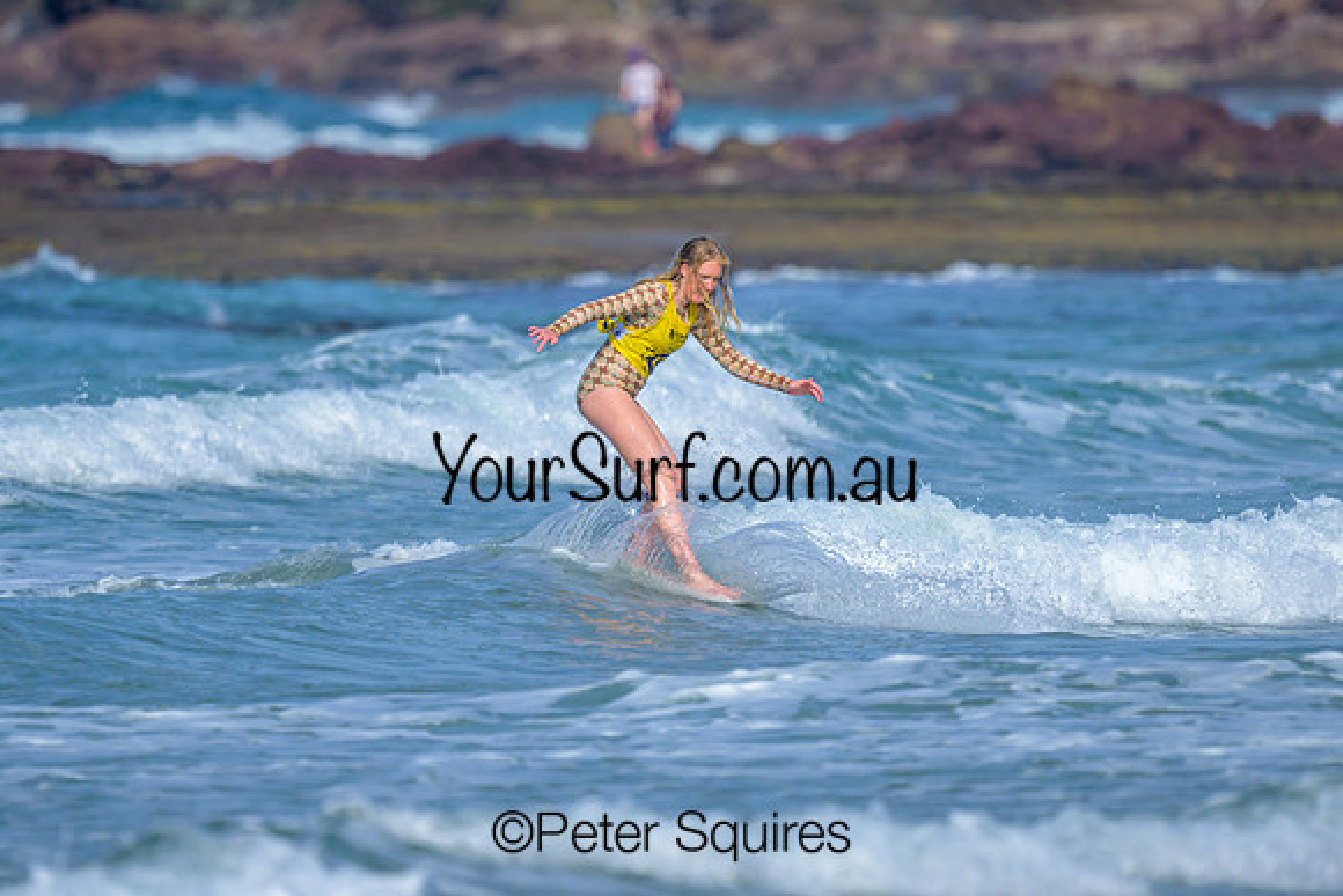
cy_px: 484
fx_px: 41043
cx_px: 666
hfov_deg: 1.9
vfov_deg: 1.3
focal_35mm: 1100
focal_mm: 800
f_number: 6.3
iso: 200
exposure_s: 1/2000
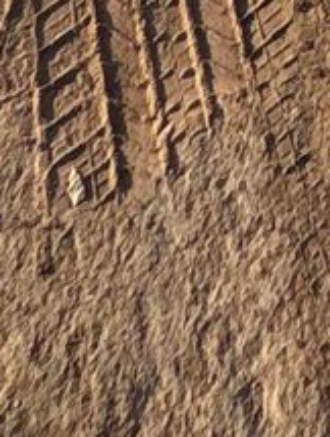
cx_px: 574
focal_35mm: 104
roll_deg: -0.2
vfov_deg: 9.4
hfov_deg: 13.0
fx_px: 1318
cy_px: -1120
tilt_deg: -9.3
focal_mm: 2.22
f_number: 2.2
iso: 50
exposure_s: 1/1748
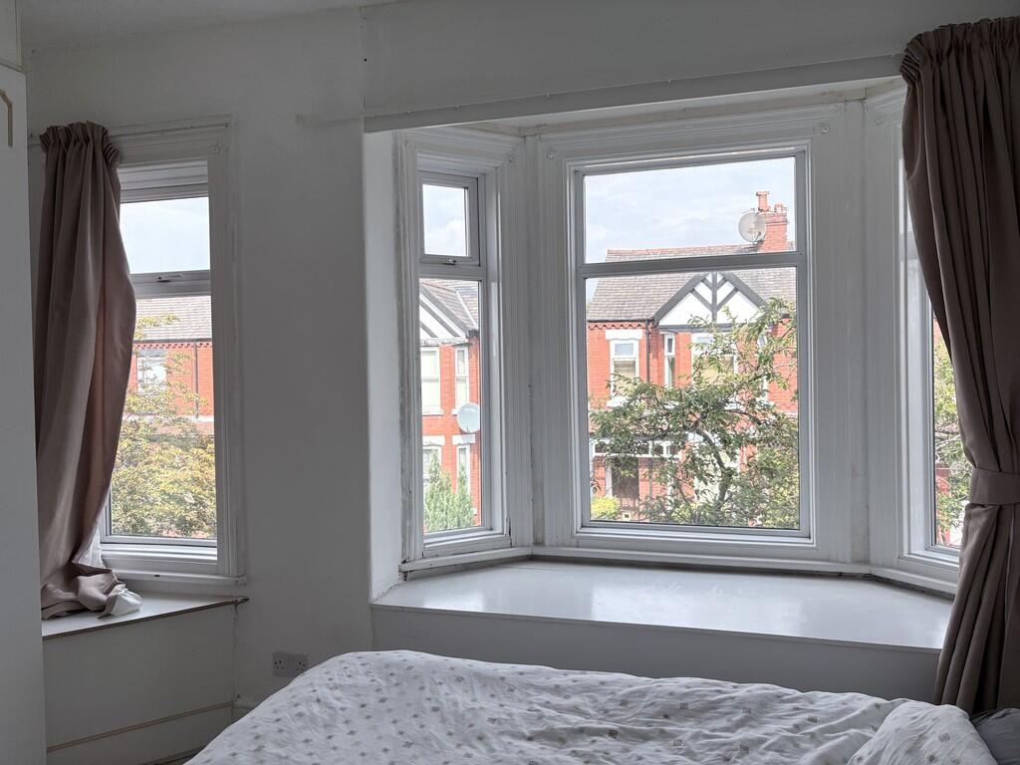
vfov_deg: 53.1
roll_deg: +2.0
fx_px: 766
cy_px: 382
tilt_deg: +0.0
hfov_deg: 67.3
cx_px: 510
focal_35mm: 26
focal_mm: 5.96
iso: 64
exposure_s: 1/1117
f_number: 1.6
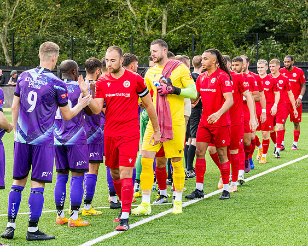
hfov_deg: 15.3
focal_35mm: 126
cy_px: 117
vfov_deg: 12.2
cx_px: 111
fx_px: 1148
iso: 200
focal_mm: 70
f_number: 5
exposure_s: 1/400
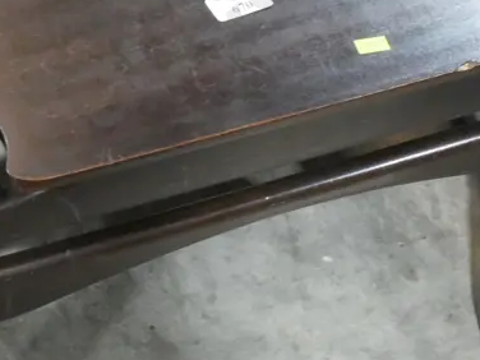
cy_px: 47
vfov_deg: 10.1
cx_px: 167
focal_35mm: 147
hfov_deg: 13.4
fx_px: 2038
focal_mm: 27
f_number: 10
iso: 3200
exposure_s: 1/25
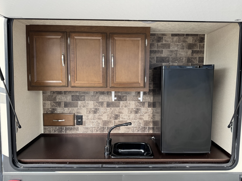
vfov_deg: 54.9
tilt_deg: -6.4
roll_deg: +0.1
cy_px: 88
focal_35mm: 25
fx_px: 175
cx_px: 125
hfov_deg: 69.4
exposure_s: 1/121
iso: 64
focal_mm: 6.76
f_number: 1.78
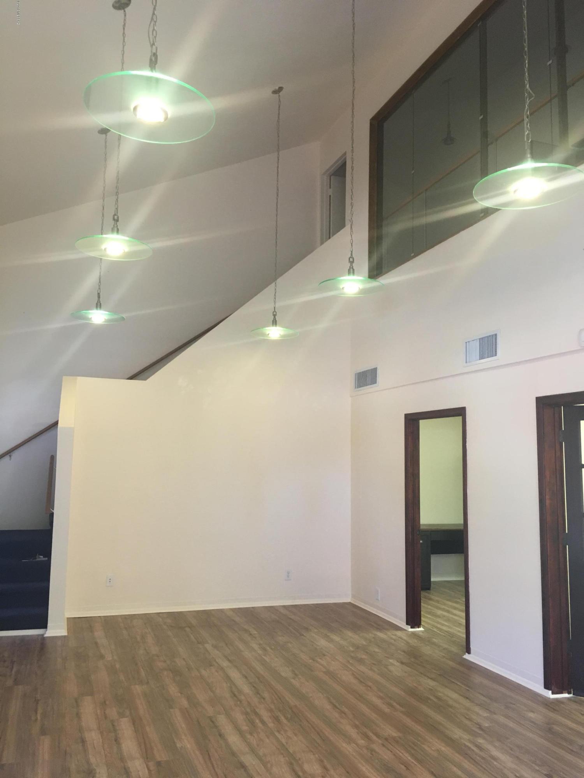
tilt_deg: +5.7
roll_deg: -1.4
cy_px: 389
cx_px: 292
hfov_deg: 48.2
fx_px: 652
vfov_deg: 61.7
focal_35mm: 29
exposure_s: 1/33
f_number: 2.2
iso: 125
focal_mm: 4.15
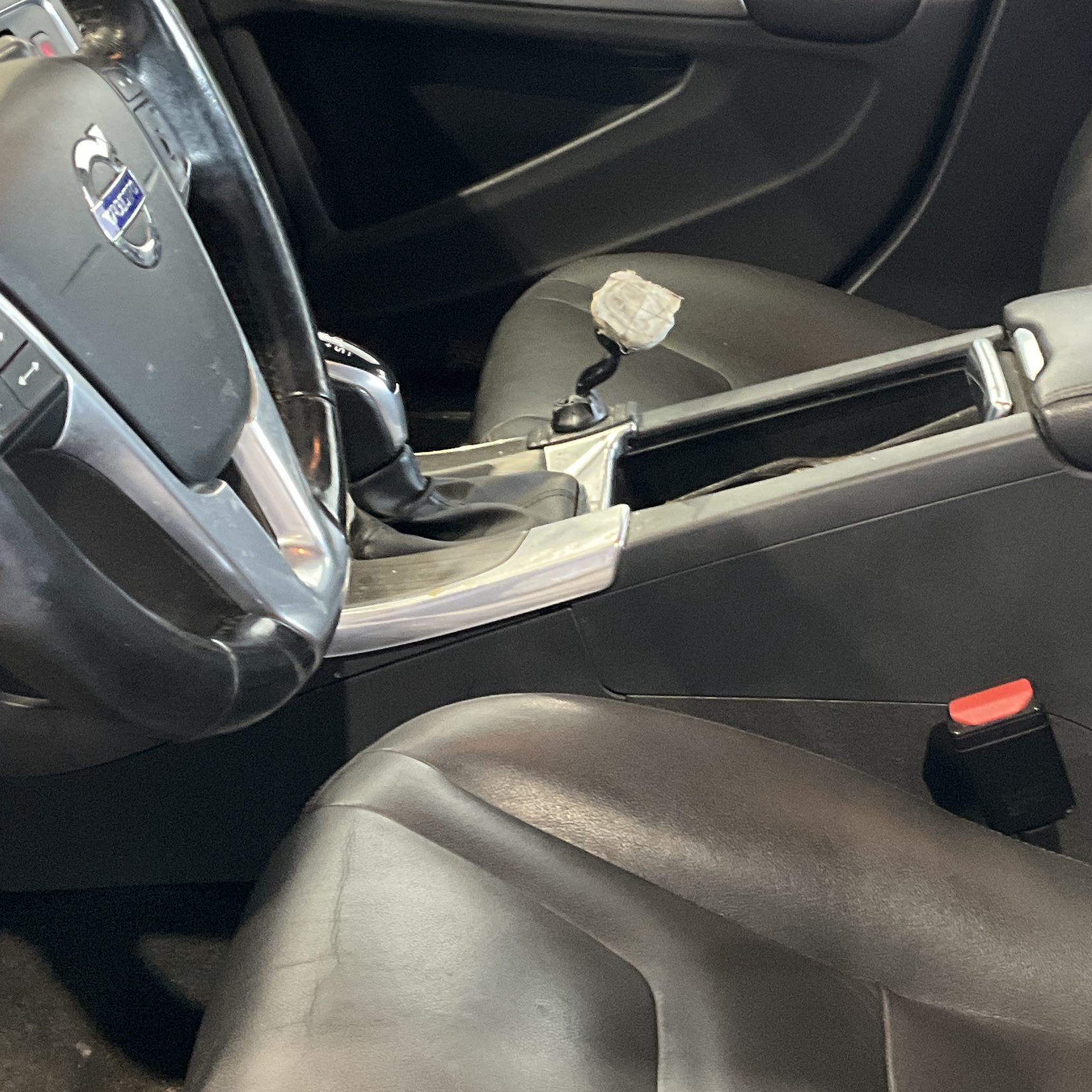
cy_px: 449
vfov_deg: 27.7
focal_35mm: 62
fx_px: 2213
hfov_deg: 27.6
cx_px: 715
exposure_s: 1/30
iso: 250
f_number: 1.8
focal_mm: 3
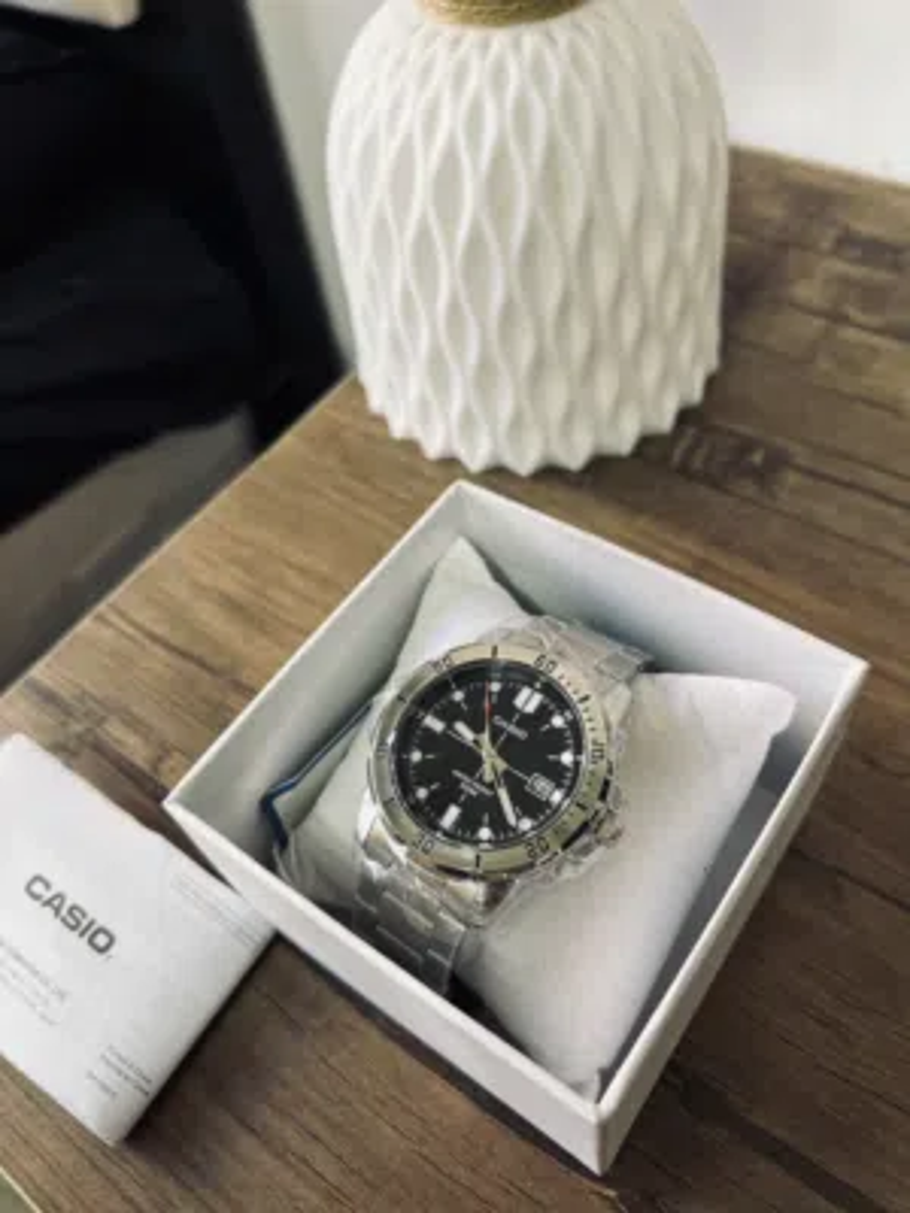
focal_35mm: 26
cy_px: 606
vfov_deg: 67.3
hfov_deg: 53.1
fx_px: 911
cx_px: 455
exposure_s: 1/121
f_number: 1.5
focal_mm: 5.7
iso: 100
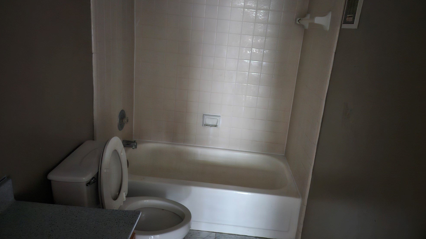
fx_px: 294
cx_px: 218
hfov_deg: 71.9
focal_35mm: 26
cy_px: 102
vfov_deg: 44.3
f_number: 1.8
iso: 1600
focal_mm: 5.4
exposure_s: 1/11
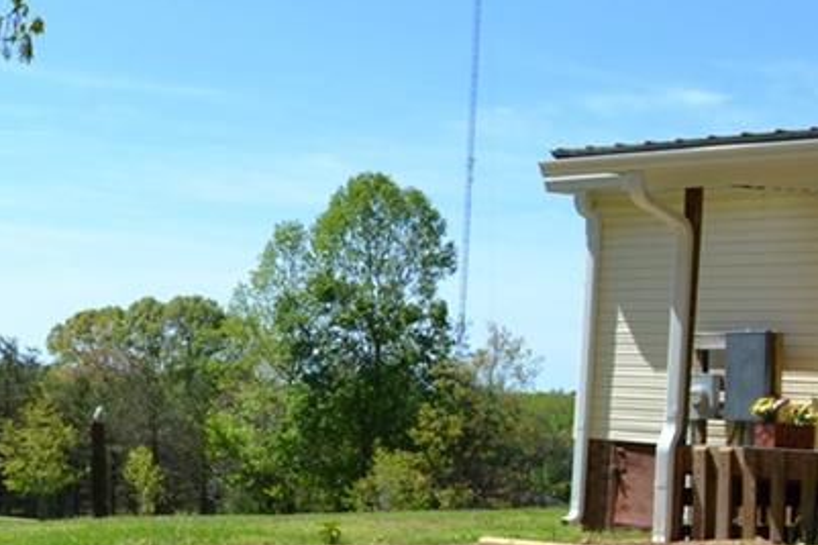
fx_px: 1567
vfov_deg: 19.6
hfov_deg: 25.9
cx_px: -182
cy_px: 392
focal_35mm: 69
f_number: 7.1
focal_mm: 18
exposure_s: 1/200
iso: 100
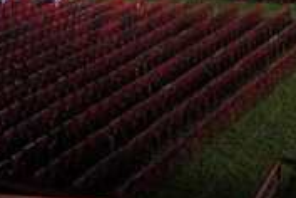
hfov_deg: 23.3
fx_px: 717
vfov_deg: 15.1
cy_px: -42
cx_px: 176
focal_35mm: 87
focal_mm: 23
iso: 1600
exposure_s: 1/30
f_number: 4
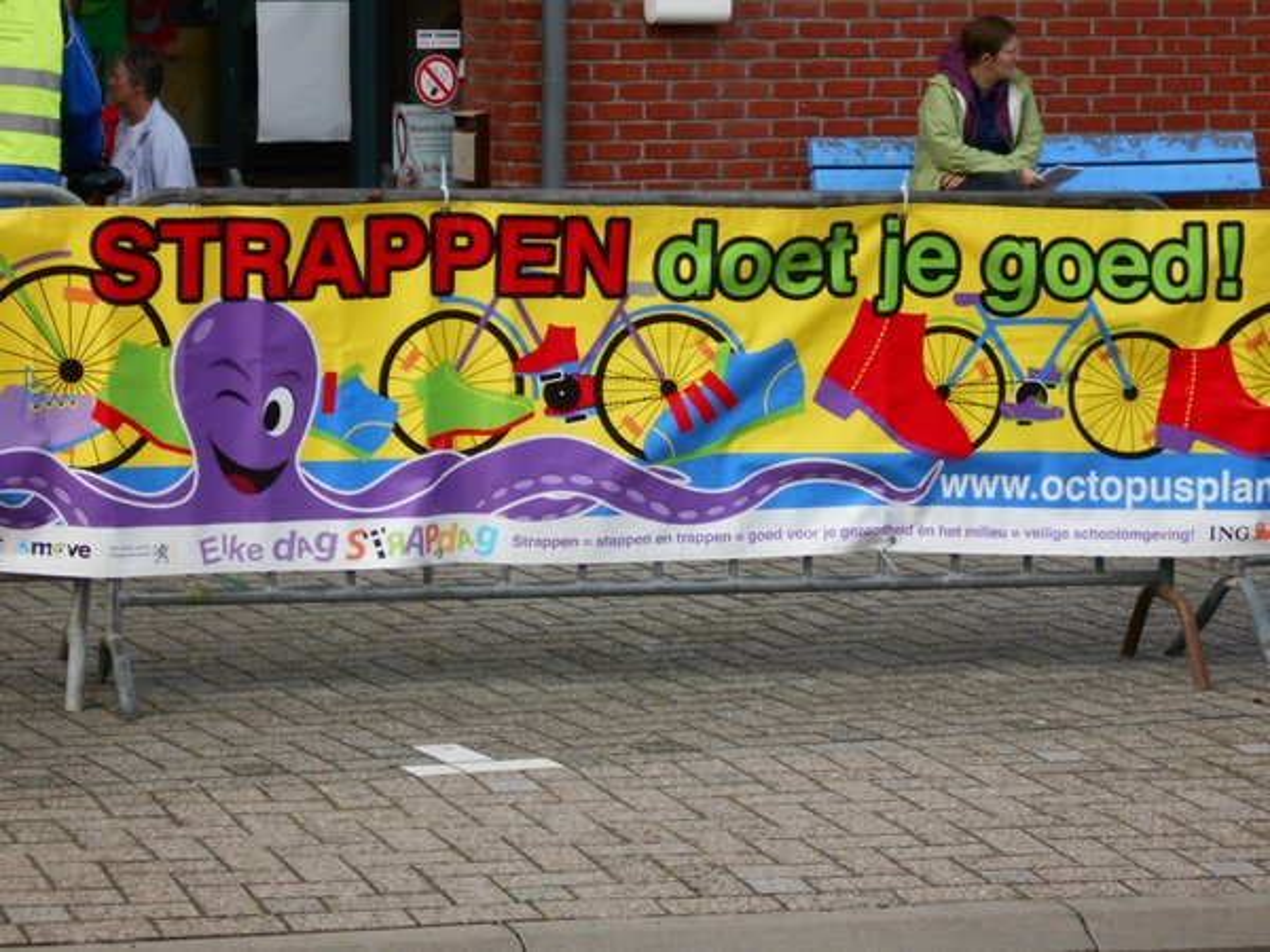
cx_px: 635
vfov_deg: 11.4
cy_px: 476
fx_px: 4769
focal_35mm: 130
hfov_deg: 15.2
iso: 320
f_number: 6.5
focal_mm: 23
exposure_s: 1/250
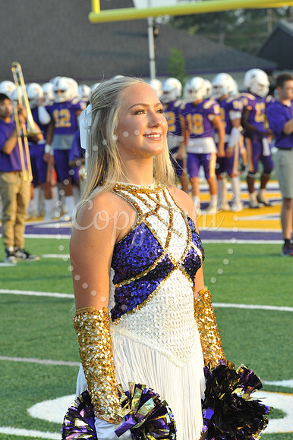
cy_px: 220
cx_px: 146
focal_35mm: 155
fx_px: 1894
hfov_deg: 8.8
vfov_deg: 13.3
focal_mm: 155
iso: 1600
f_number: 13
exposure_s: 1/250
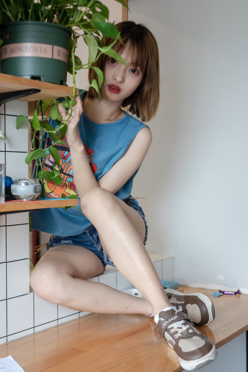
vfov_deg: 40.3
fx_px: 506
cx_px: 124
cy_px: 186
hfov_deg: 27.5
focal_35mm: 49
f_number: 3.2
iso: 640
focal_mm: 50
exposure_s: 1/60
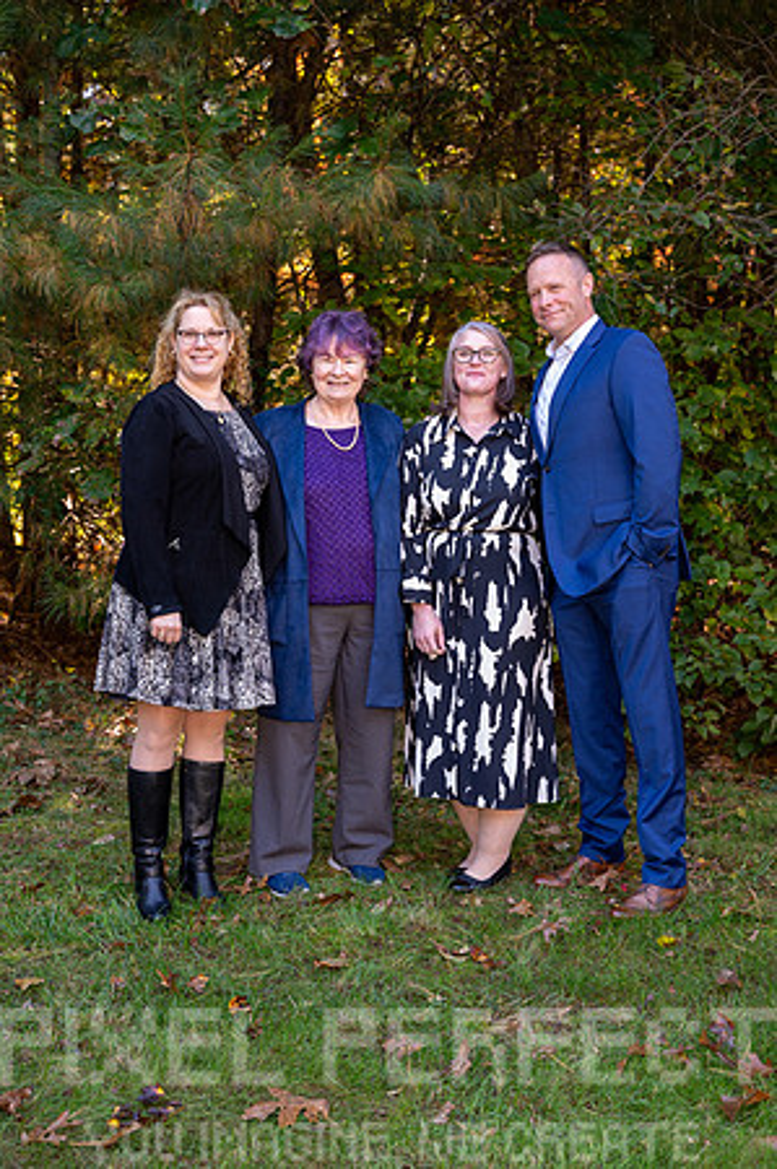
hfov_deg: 27.5
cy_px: 584
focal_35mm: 49
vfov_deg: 40.4
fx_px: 1590
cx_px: 388
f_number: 4.5
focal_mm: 49
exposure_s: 1/200
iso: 1250
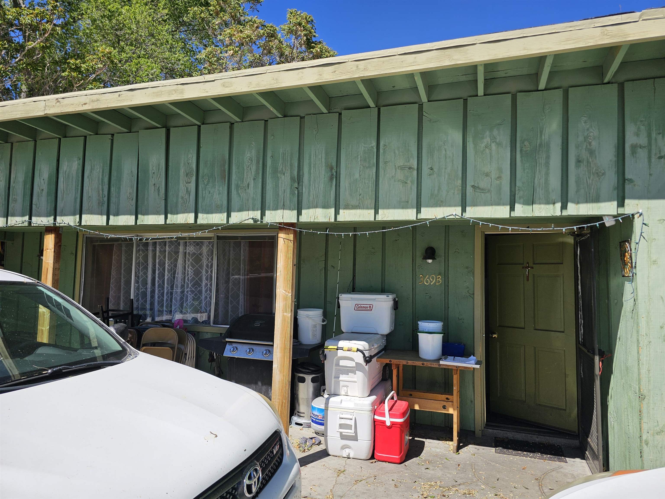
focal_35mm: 23
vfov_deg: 58.9
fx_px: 442
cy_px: 250
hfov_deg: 73.9
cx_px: 332
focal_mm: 6.3
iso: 10
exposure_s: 1/812
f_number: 1.7
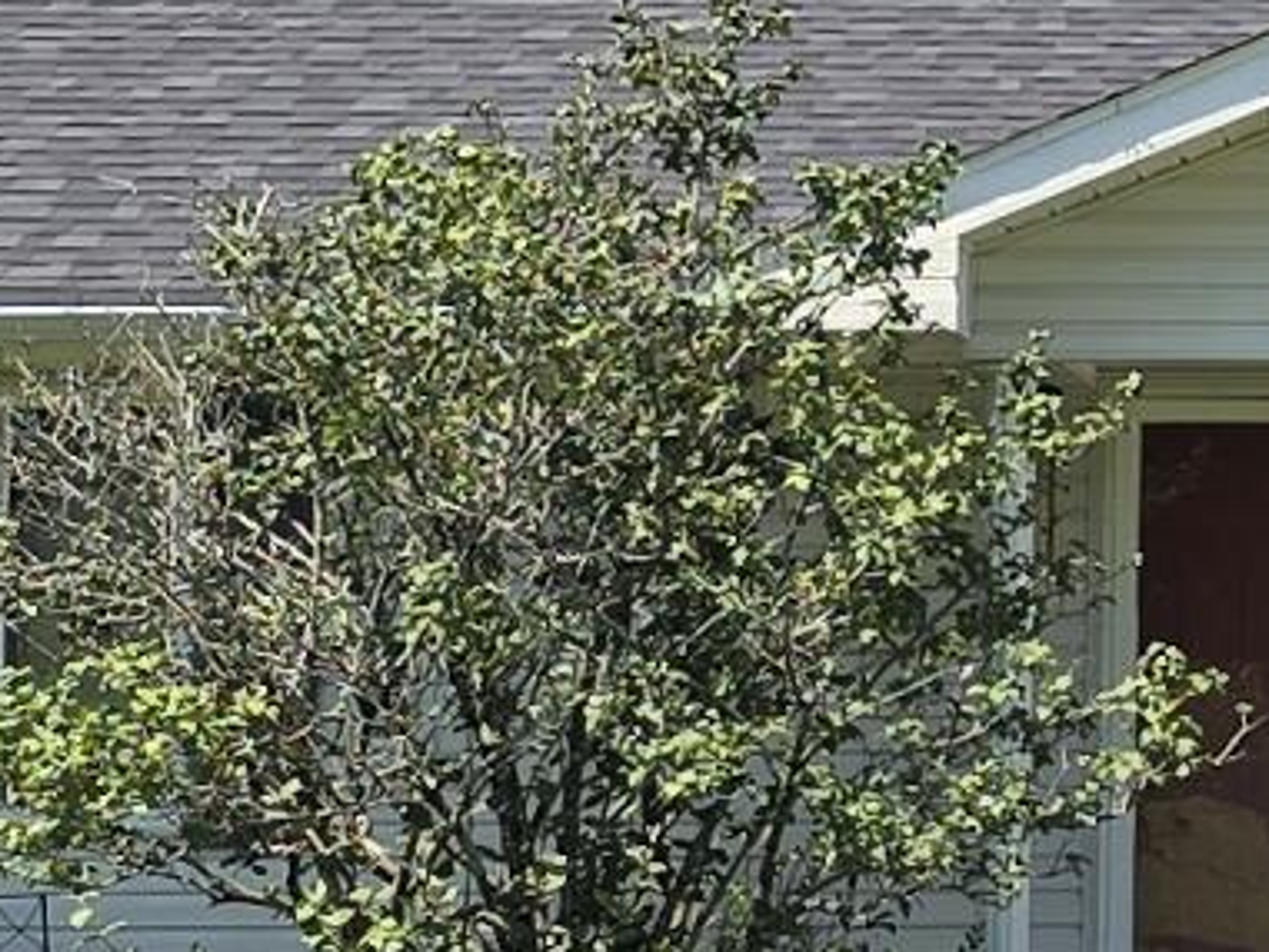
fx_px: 6637
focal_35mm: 181
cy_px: 37
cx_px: 1775
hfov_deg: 10.6
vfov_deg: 8.2
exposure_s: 1/694
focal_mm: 6.3
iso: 12
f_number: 1.7
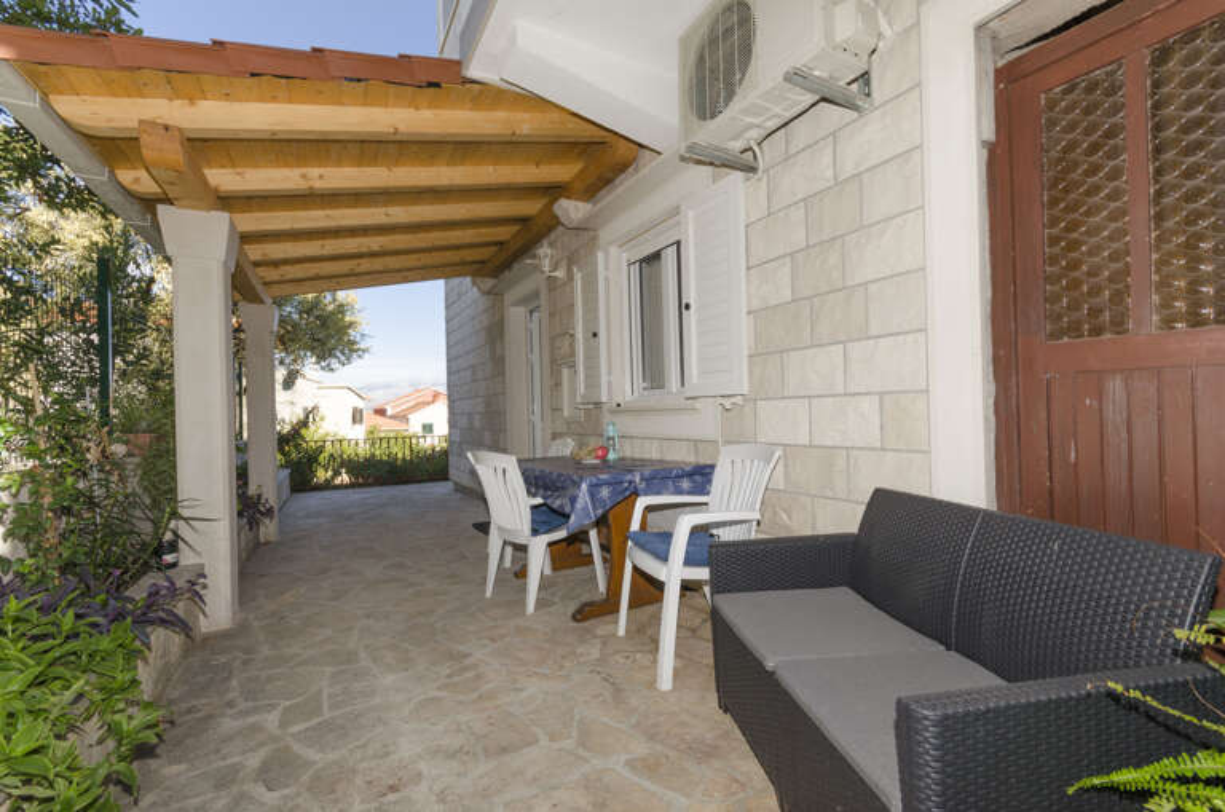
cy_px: 406
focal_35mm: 15
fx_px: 509
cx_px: 612
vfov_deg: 77.1
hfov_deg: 100.5
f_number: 8
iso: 100
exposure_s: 1/200
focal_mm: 10
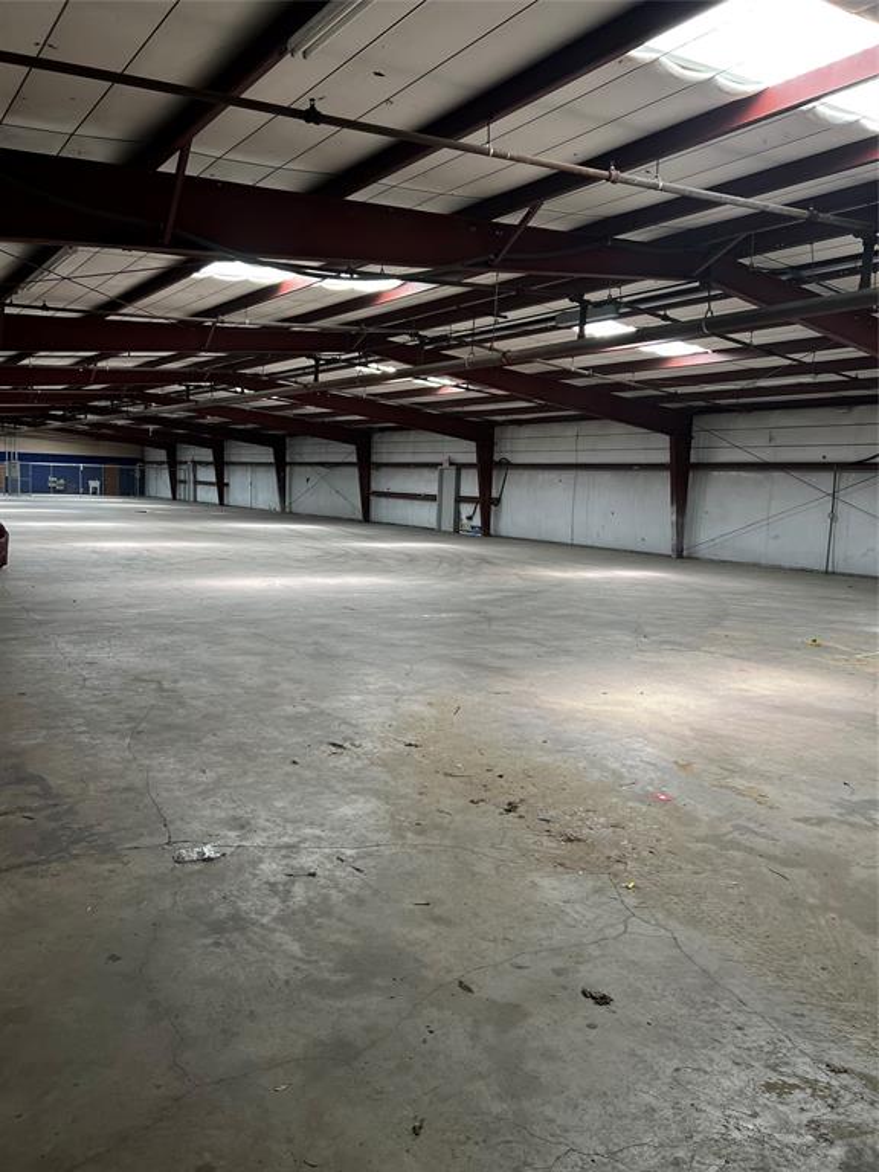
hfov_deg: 53.1
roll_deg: -2.3
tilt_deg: -5.0
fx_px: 880
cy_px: 586
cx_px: 440
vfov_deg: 67.3
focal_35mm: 26
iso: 80
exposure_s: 1/121
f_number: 1.5
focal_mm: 5.7
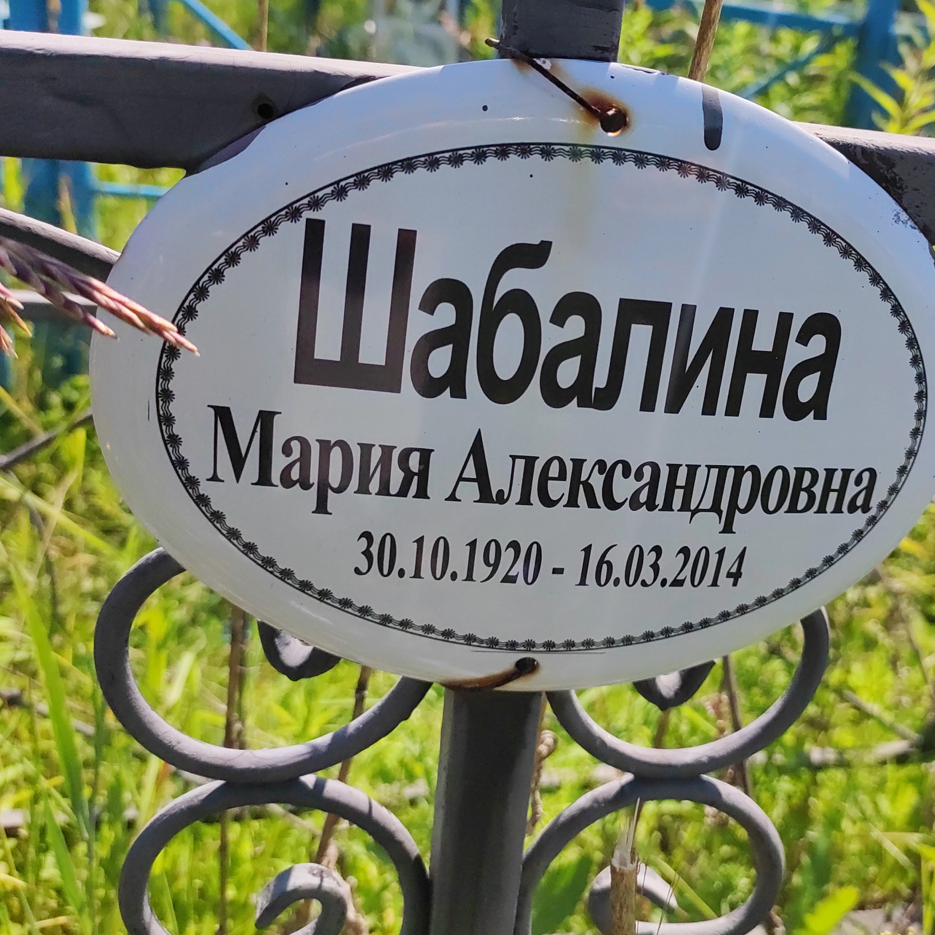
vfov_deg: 47.1
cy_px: 396
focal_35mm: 35
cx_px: 616
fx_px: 1070
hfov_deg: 46.5
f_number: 1.79
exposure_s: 1/10000
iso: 400
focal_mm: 4.7
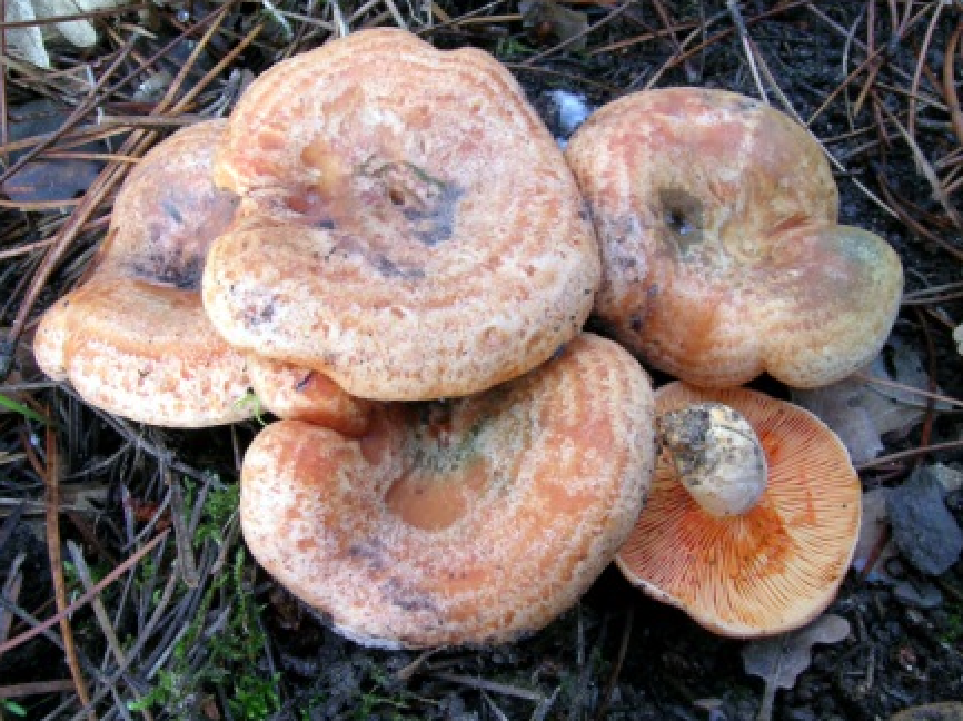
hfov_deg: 61.7
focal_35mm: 29
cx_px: 474
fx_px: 806
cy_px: 360
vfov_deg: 48.2
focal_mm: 5.8
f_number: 7.9
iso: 123
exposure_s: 1/3.8
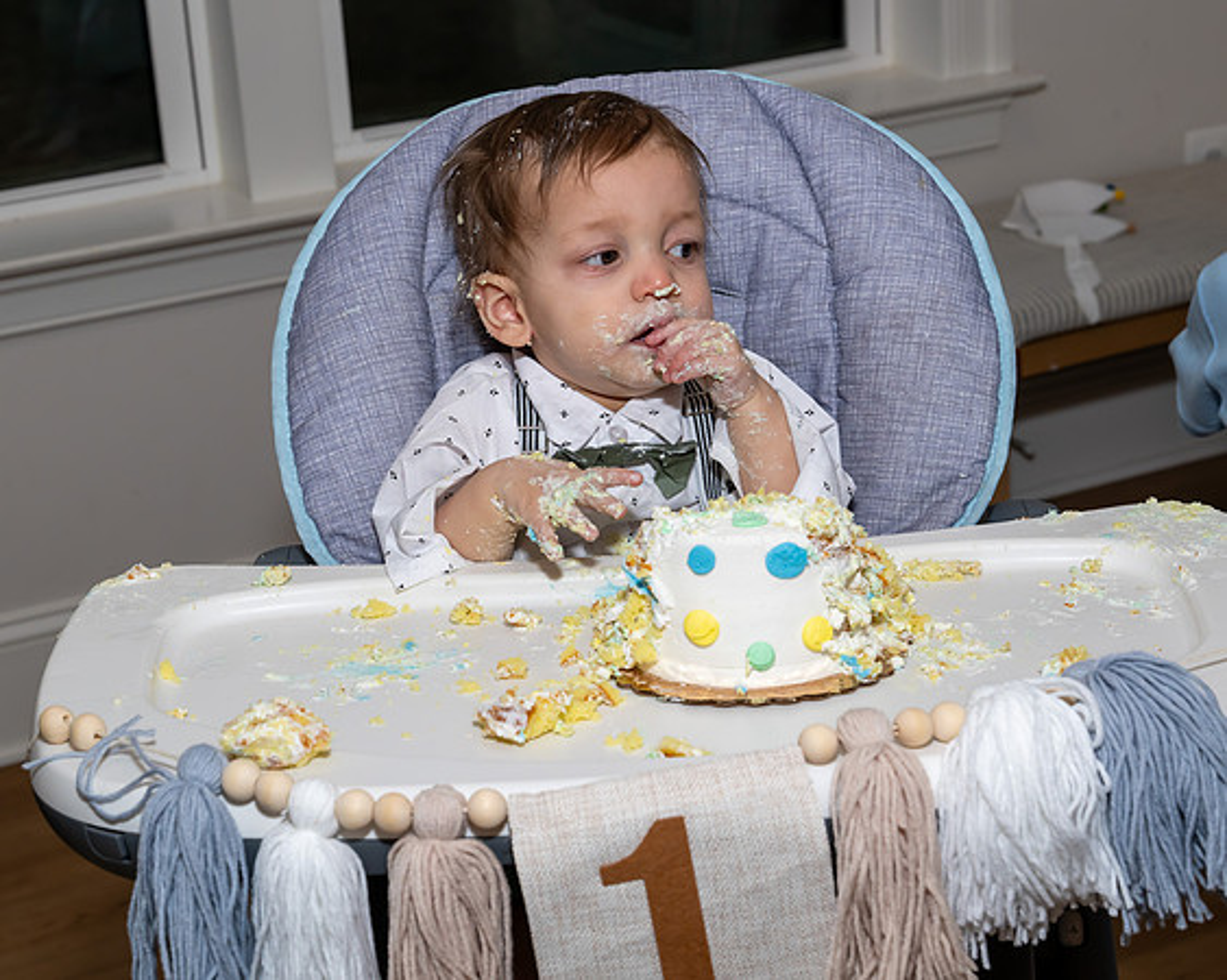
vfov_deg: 23.6
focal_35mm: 65
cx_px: 520
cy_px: 428
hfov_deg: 29.2
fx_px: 2349
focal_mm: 51
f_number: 8
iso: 640
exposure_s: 1/250
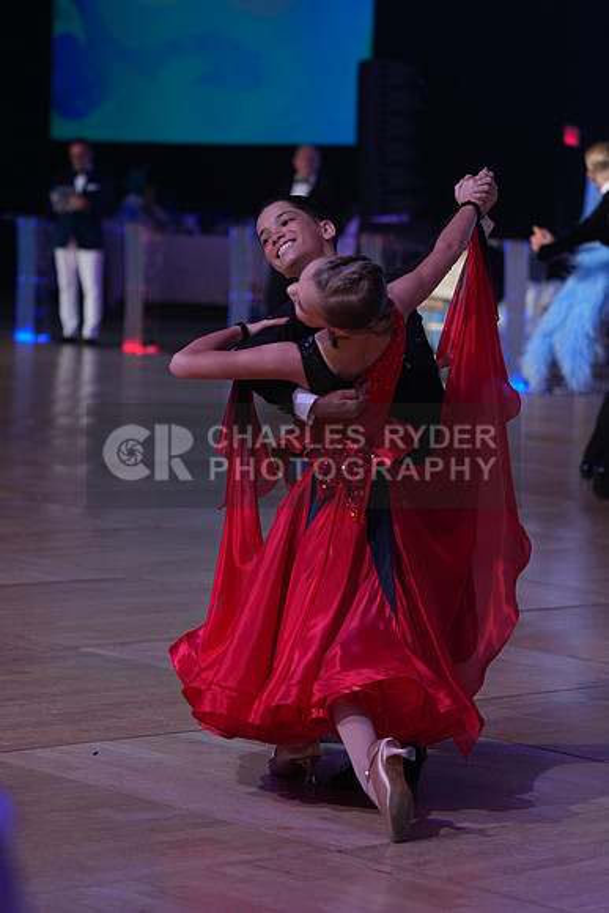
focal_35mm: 115
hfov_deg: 11.9
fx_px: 2916
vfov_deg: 17.8
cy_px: 456
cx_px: 304
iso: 1250
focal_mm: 115
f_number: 4
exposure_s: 1/400
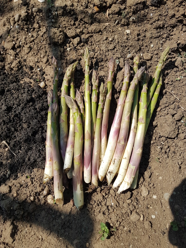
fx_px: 186
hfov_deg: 53.1
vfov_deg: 67.3
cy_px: 124
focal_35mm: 26
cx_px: 93
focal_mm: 4.2
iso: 40
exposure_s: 1/2048
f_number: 1.7
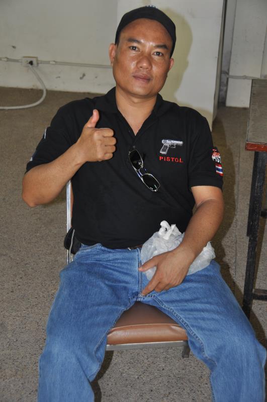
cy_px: 201
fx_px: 669
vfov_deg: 33.4
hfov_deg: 22.6
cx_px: 134
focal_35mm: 60
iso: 400
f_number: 4.5
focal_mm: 40
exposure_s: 1/60
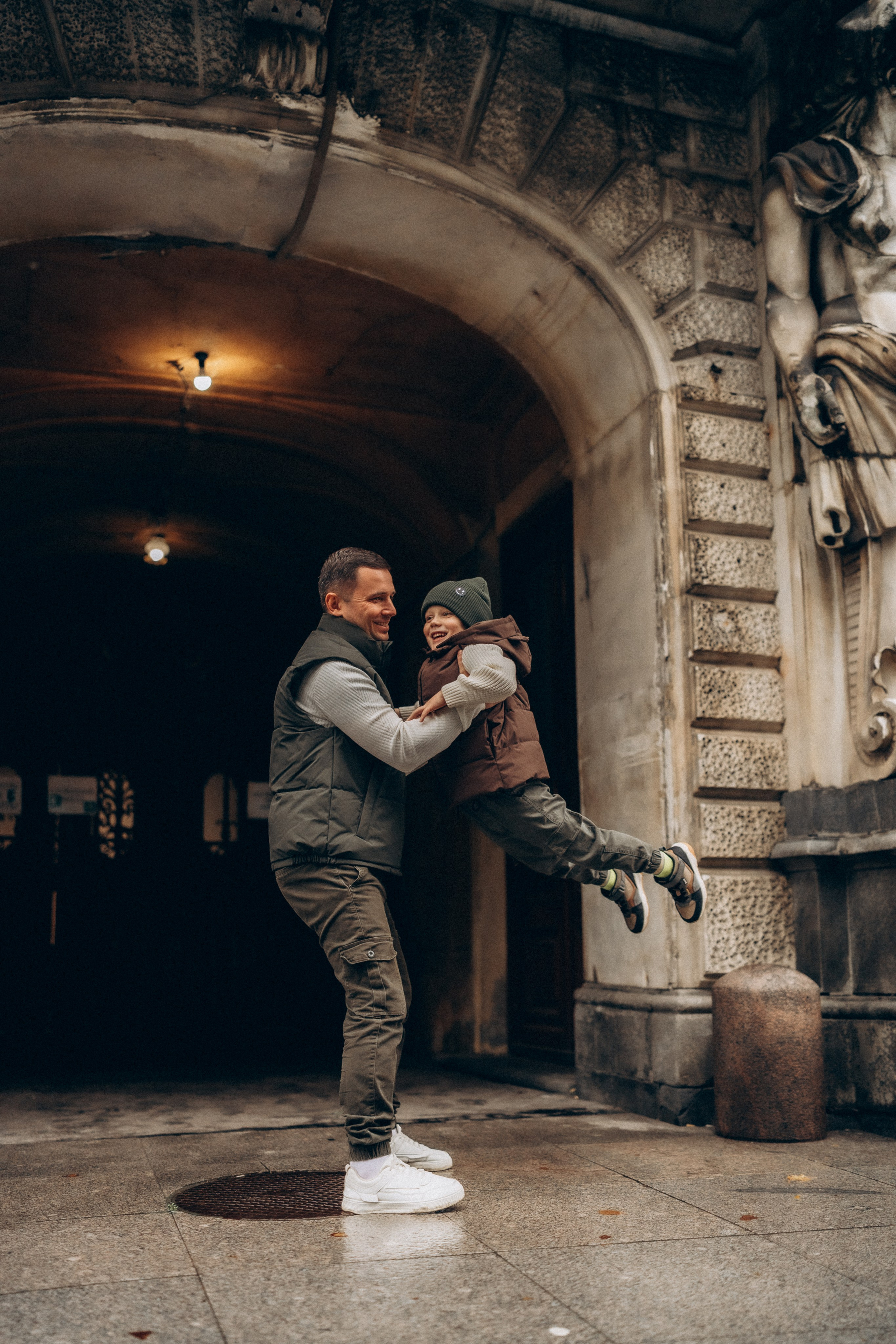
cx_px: 448
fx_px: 1307
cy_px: 672
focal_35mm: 35
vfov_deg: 54.4
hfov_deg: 37.9
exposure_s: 1/3200
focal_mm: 35
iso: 800
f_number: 1.4
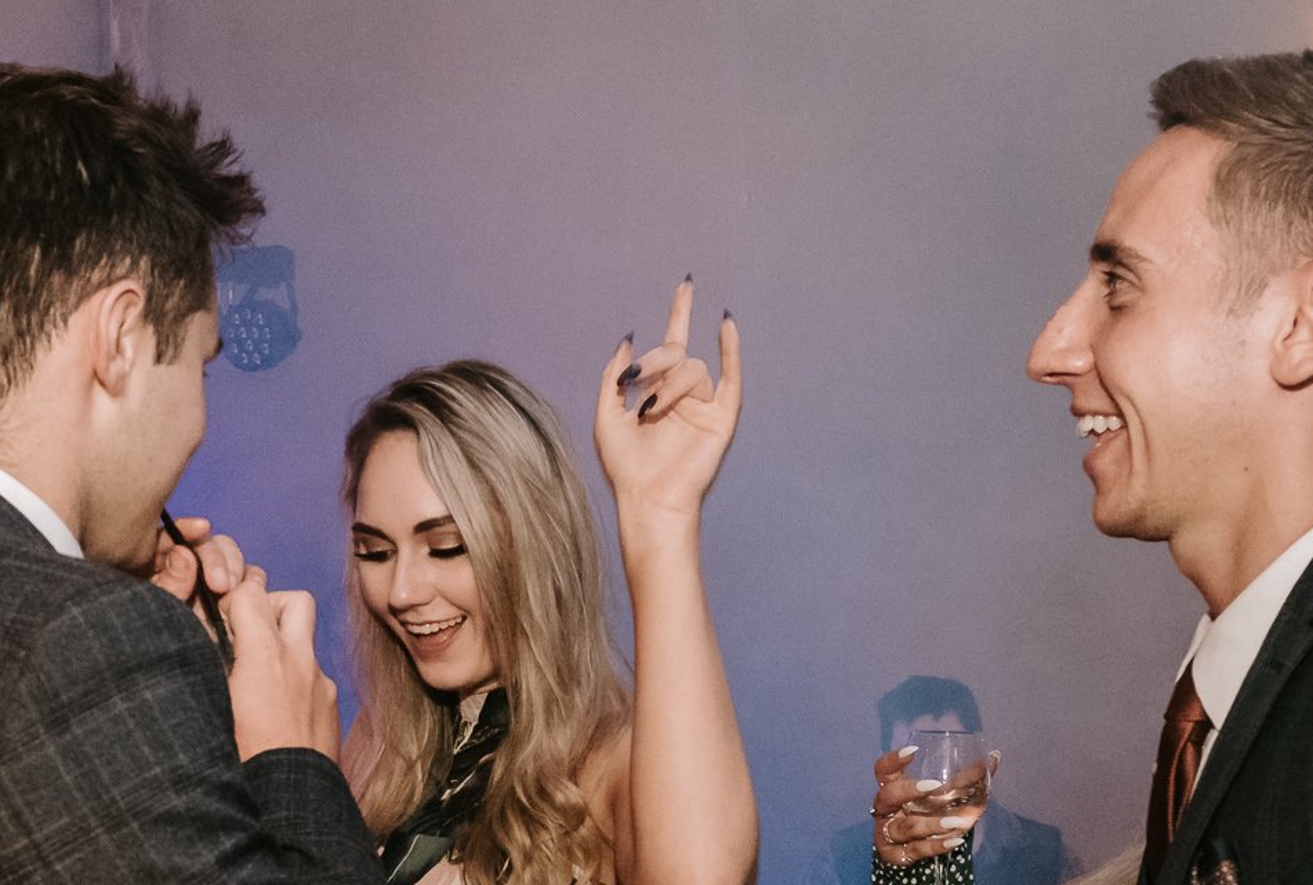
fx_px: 1976
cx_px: 352
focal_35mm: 54
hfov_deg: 36.0
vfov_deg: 24.5
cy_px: 808
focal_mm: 16
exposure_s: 1/125
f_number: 4
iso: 12800
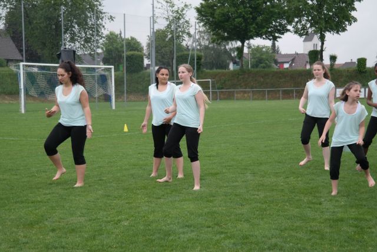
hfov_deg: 24.2
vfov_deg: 16.3
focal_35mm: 84
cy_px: 126
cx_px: 188
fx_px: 880
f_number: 5.6
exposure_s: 1/125
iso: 200
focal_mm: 55
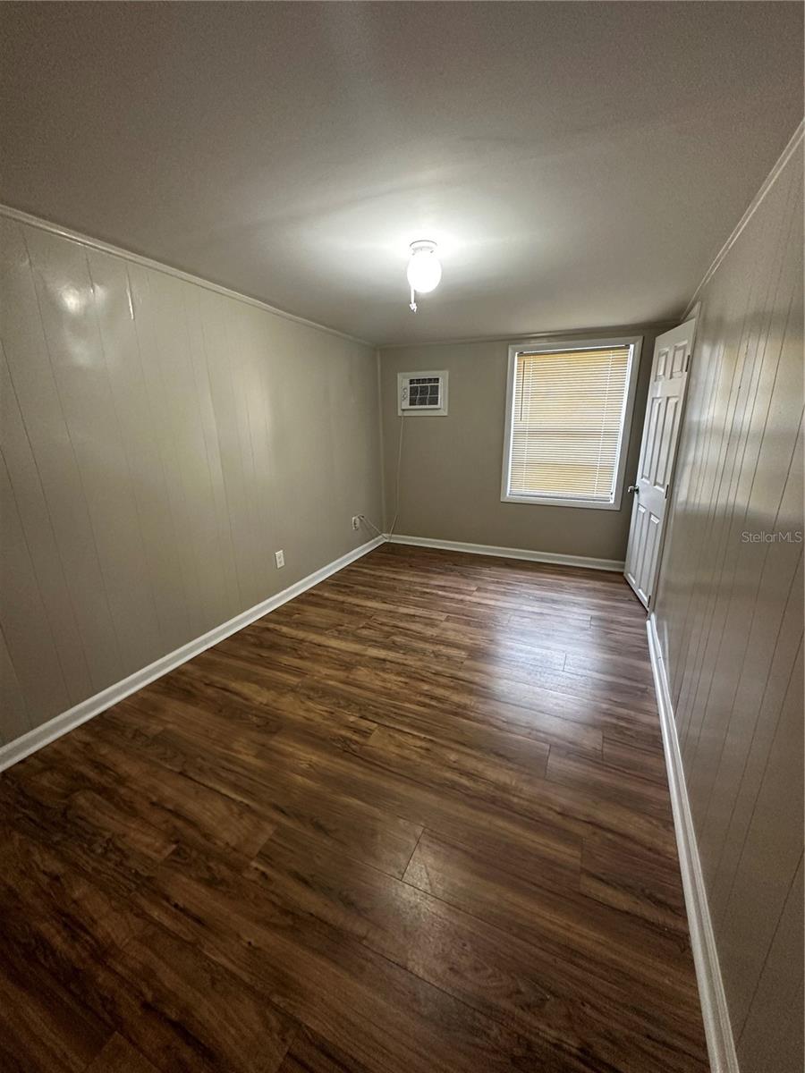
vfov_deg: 102.1
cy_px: 536
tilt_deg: -16.1
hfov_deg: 85.7
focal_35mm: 14
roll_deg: +1.7
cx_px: 402
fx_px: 434
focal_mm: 2.22
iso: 400
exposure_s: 1/60
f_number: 2.2
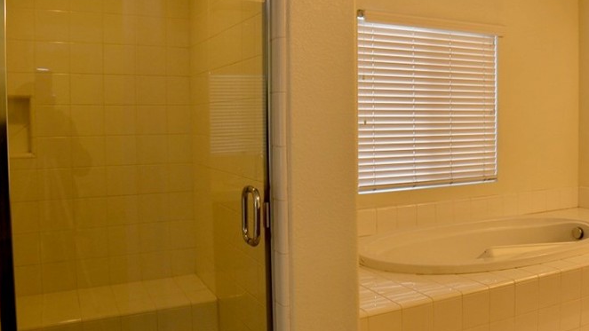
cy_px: 142
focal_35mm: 34
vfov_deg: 34.6
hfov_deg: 56.6
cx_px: 399
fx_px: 531
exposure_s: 1/80
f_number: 4.5
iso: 400
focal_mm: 14
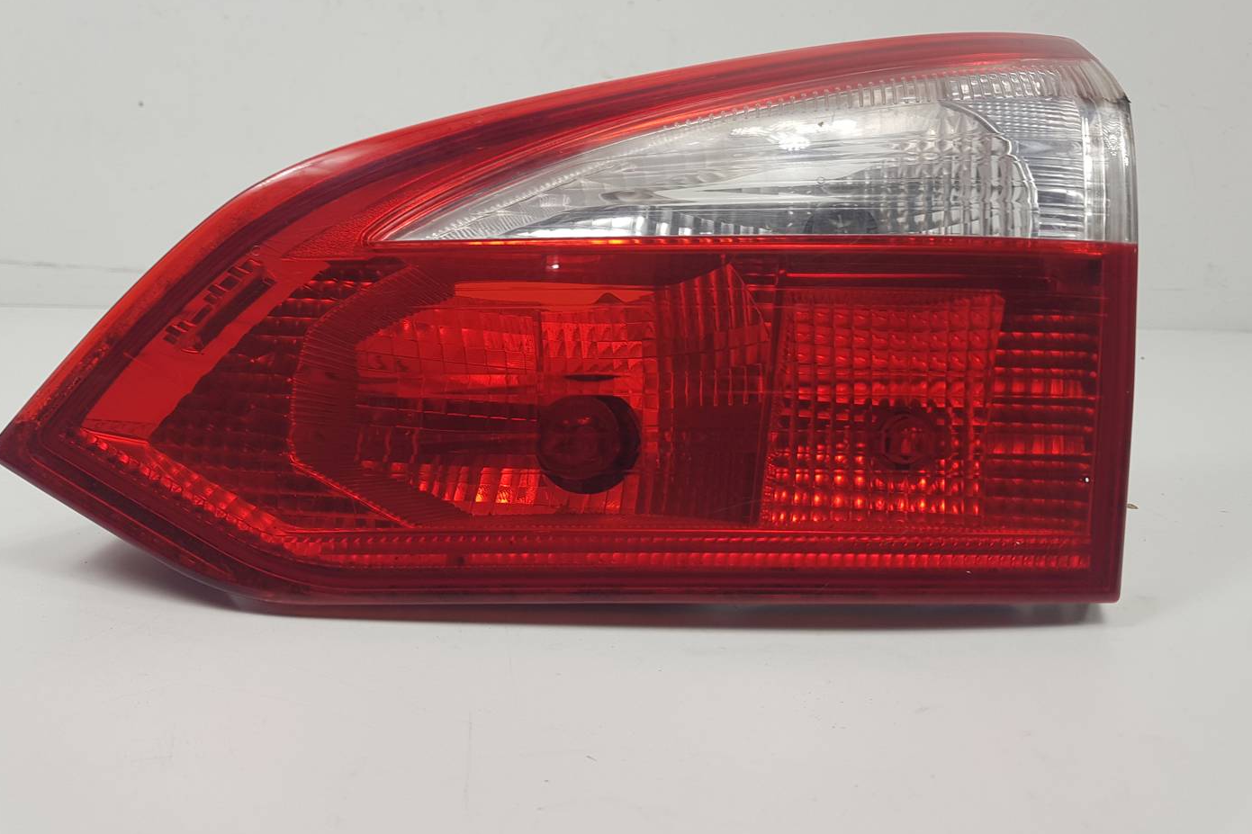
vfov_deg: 46.2
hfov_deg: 65.5
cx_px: 613
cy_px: 352
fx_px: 974
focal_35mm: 28
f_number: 1.7
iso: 40
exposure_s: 1/321
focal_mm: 4.2
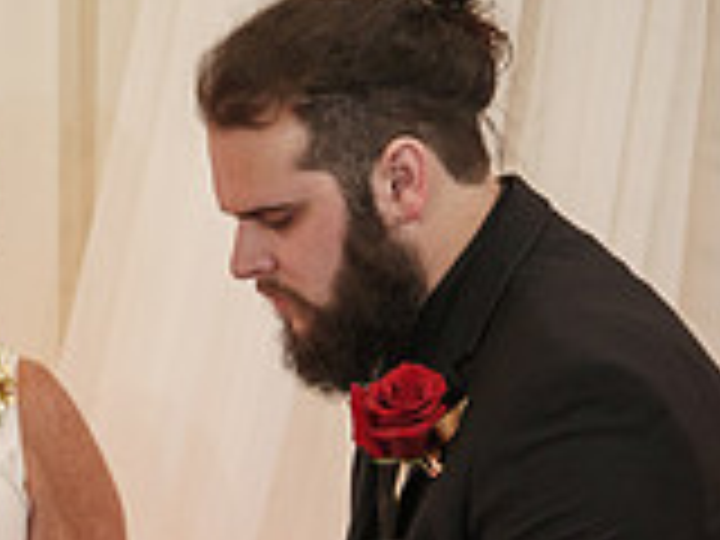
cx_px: -160
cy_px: 691
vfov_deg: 2.7
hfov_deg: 3.6
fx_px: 11315
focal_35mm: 544
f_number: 4
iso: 2000
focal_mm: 150
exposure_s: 1/100
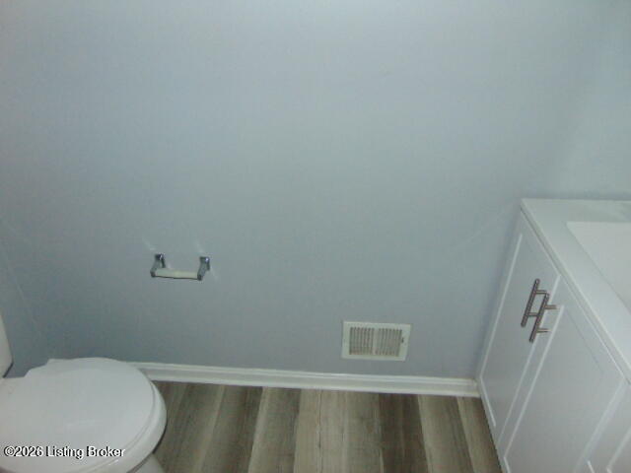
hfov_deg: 69.4
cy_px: 236
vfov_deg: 54.9
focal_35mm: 25
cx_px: 316
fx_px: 456
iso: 200
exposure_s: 1/30
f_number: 3
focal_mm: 4.5
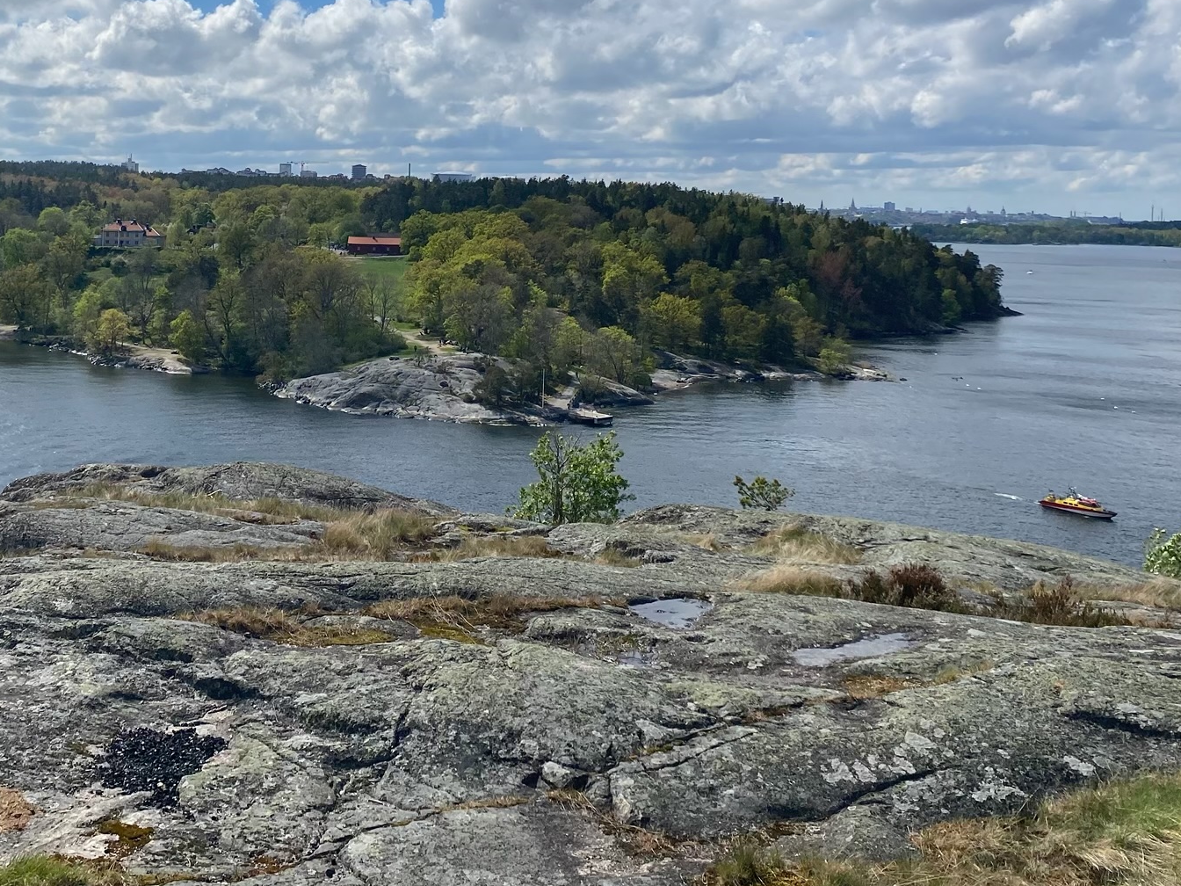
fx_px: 1331
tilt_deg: -1.9
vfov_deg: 36.1
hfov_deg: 47.1
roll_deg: -1.1
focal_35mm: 39
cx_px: 390
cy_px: 233
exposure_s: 1/7194
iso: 32
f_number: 1.8
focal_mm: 4.25
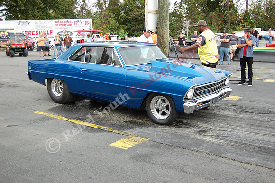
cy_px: 92
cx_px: 138
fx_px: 298
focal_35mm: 39
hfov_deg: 49.6
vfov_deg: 34.2
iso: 400
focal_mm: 26
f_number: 4.2
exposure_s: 1/640
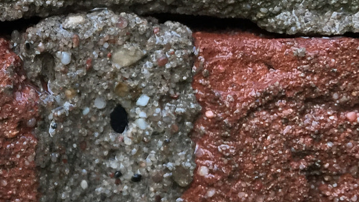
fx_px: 800
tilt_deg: -12.4
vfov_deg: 14.4
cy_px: 114
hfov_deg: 23.5
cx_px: -51
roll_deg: -1.4
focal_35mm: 84
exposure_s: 1/33
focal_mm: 4.15
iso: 50
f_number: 2.2
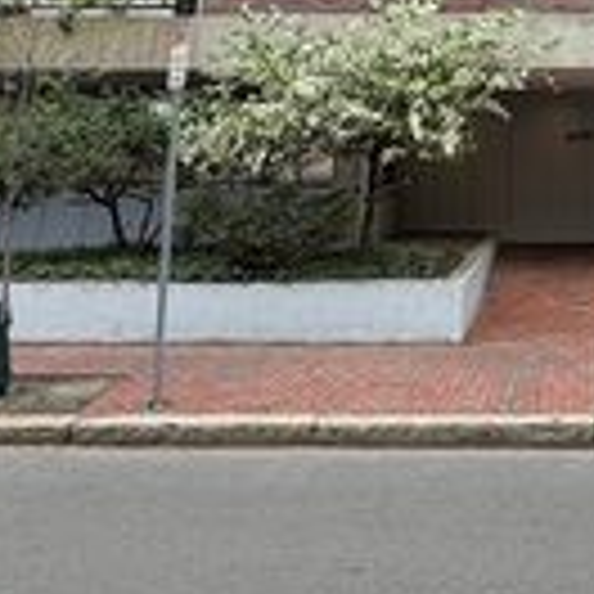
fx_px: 912
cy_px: -88
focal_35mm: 47
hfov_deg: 33.6
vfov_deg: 31.3
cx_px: 562
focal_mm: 2.22
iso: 50
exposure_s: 1/212
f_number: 2.2
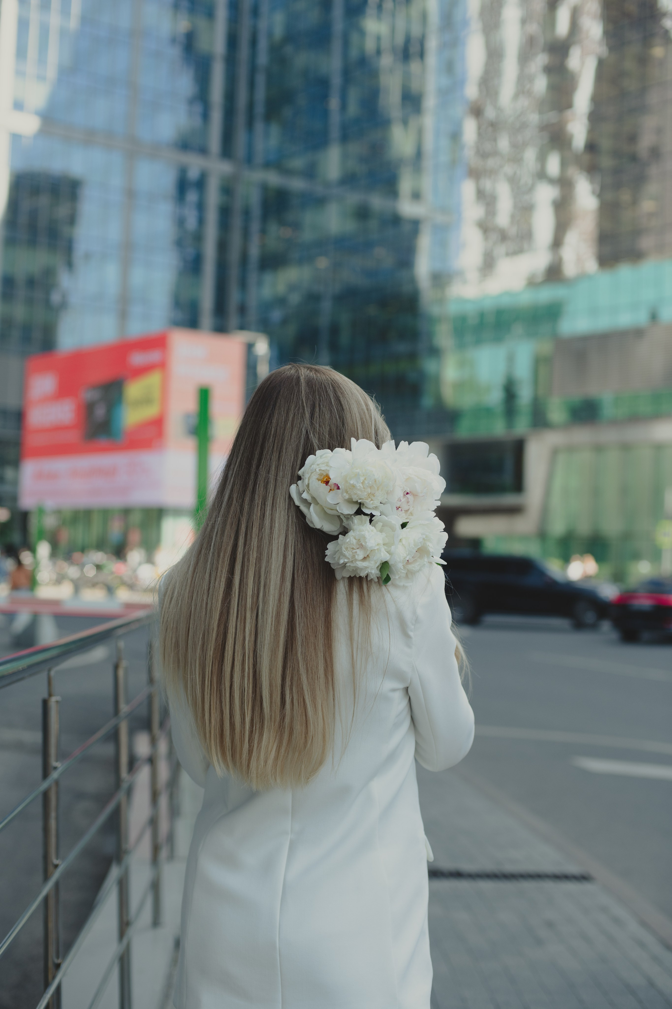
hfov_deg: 27.0
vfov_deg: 39.6
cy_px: 504
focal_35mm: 50
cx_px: 336
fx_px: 1400
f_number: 3.2
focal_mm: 50
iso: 160
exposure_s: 1/800
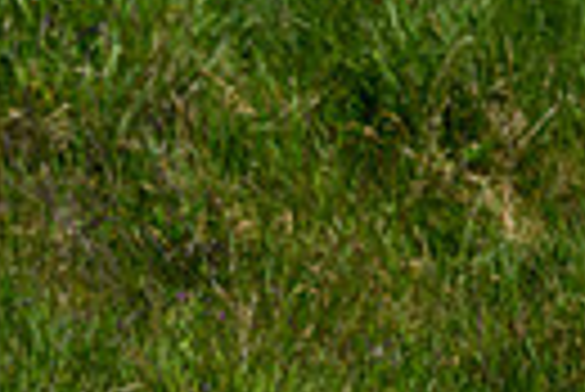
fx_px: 29055
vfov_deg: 0.8
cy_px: 408
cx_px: -702
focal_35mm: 1786
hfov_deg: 1.2
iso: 500
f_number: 4.5
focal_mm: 400
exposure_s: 1/4000
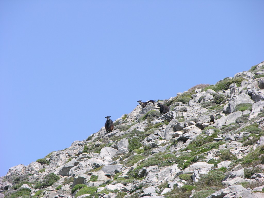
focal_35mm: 280
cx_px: 132
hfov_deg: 7.1
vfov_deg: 5.3
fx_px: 2135
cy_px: 99
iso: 50
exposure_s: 1/206
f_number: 5.3
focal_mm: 71.2
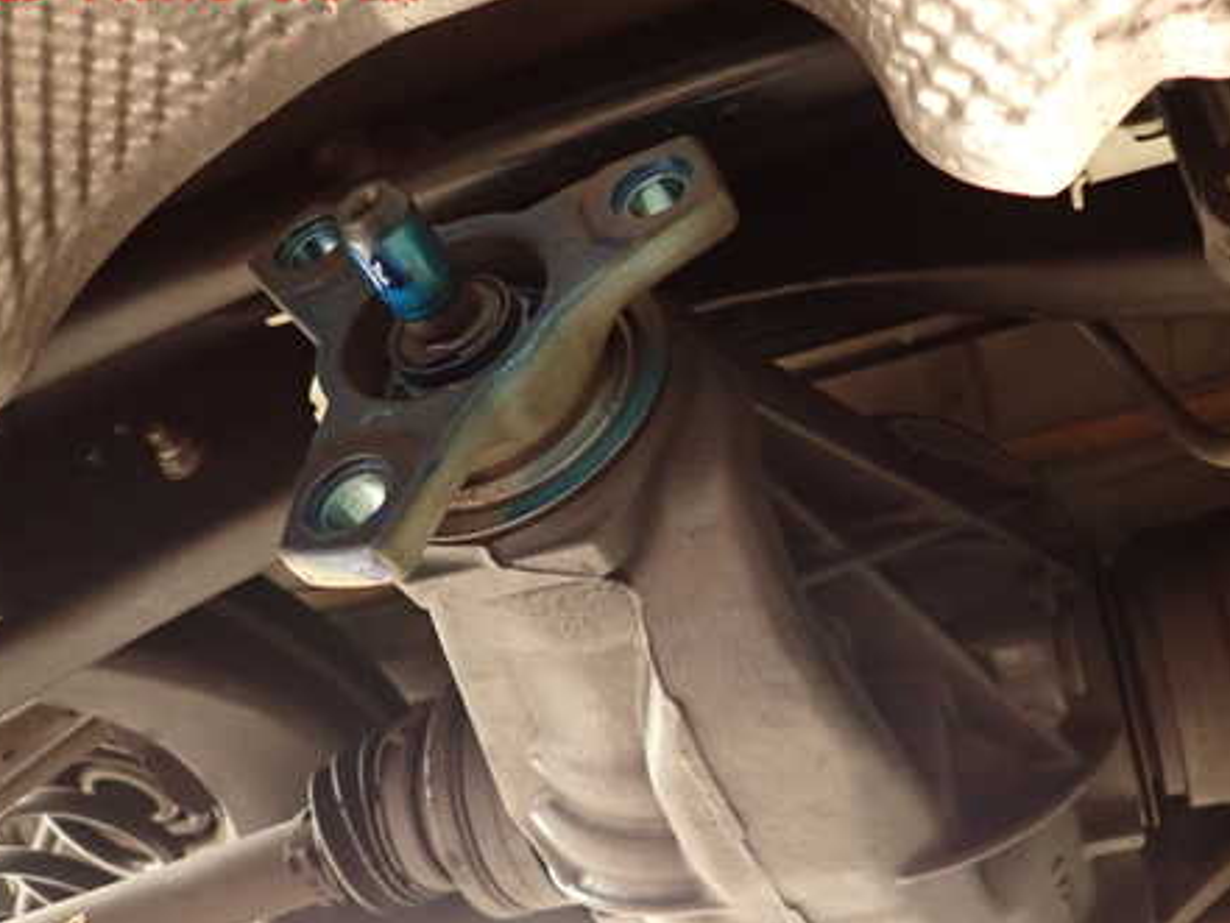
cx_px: 750
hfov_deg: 53.5
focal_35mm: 34
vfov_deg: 41.5
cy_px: 574
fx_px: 1208
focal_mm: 4.5
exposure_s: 1/30
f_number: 2
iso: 500
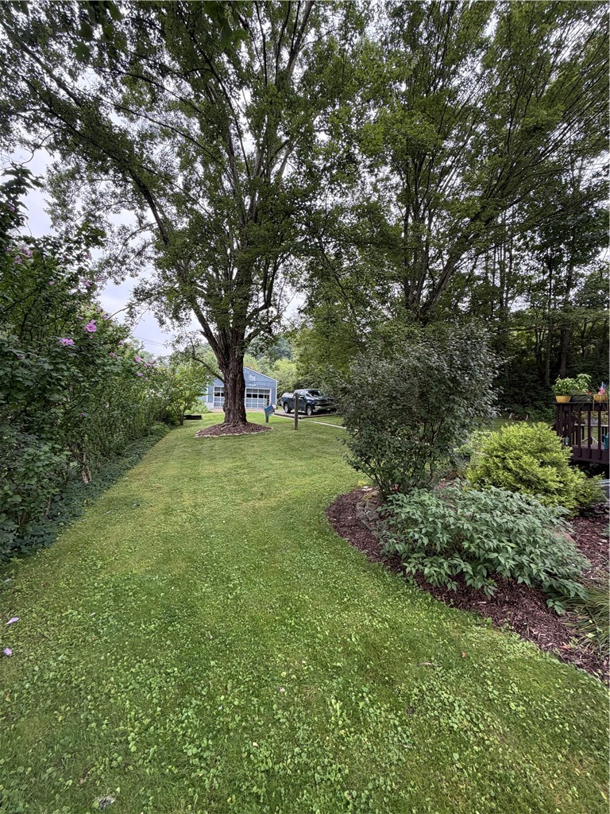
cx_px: 305
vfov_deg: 102.1
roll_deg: -2.1
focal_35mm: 14
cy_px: 407
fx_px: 329
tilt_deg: +0.3
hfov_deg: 85.7
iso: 80
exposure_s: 1/121
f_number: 2.2
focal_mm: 2.22
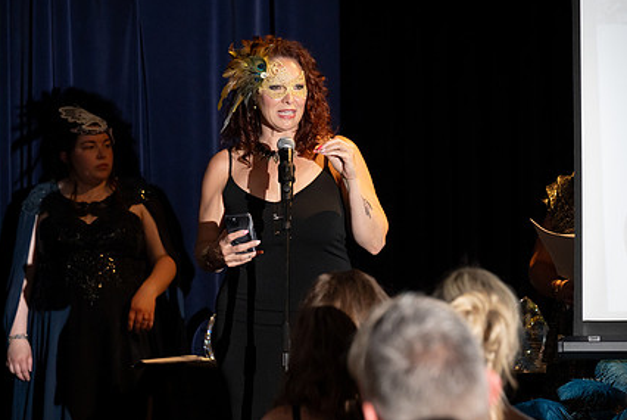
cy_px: 231
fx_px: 3557
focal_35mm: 204
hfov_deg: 10.1
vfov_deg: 6.7
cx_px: 266
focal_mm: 150
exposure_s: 1/200
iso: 2500
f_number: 5
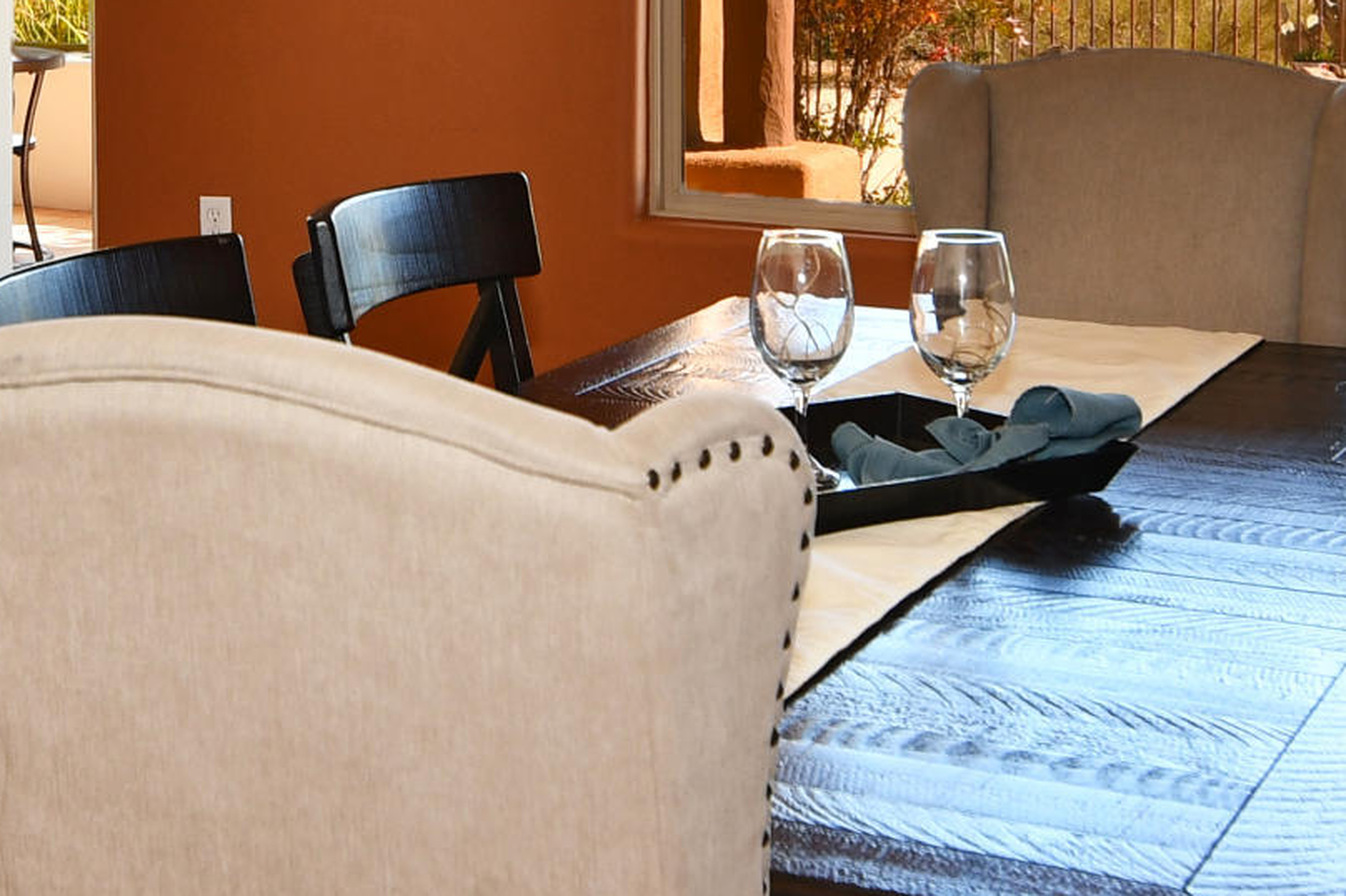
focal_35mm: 78
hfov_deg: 25.6
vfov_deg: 16.8
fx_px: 2915
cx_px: 288
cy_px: -138
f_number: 5
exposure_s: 1/100
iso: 200
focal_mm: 14
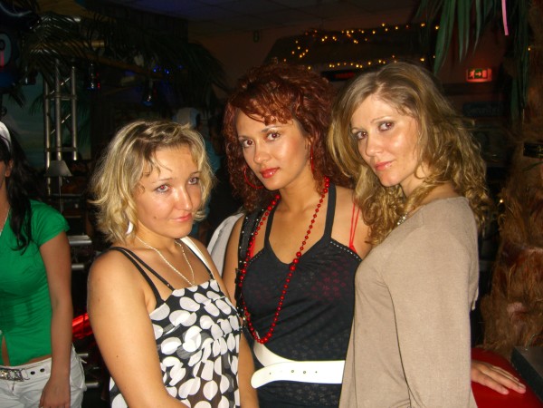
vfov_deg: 37.7
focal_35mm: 38
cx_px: 272
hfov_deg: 49.0
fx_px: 596
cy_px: 204
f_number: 2.8
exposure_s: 1/60
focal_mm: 7.9
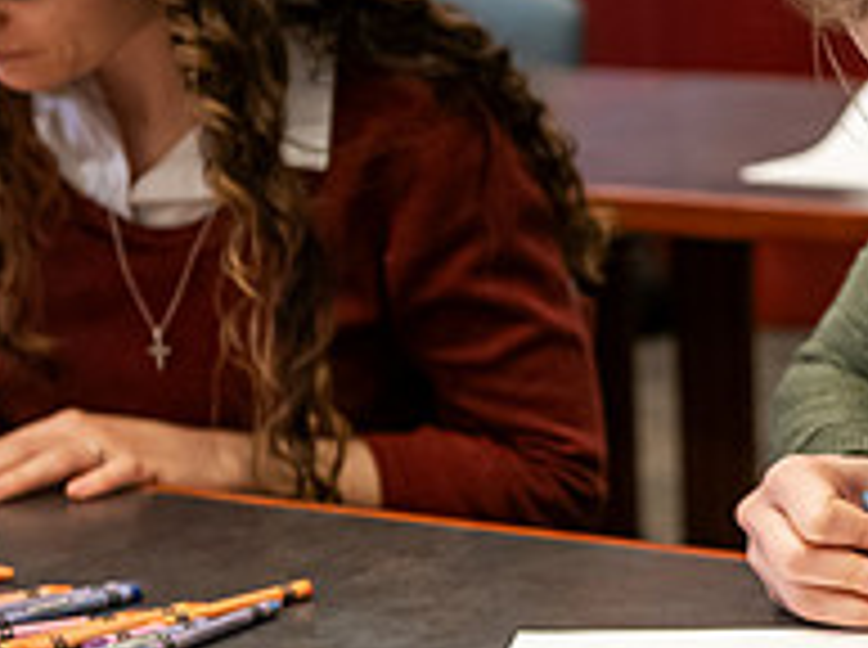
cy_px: 232
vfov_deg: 10.6
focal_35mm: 139
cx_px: 922
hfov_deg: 14.0
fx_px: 3479
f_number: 3.2
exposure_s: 1/200
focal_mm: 48
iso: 2000
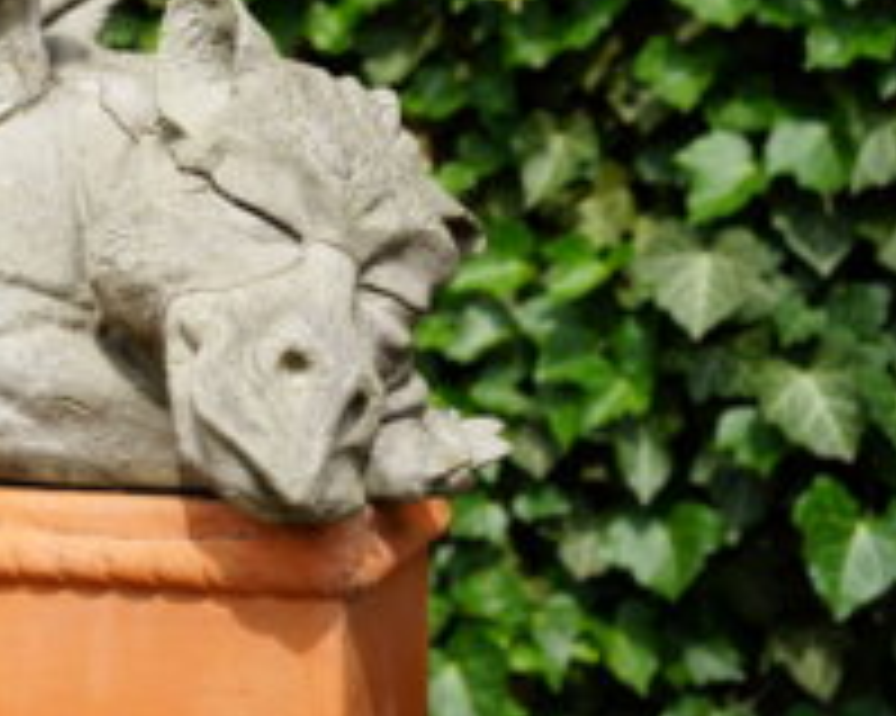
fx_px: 1749
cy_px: 169
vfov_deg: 22.9
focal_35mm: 66
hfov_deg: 27.7
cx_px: 95
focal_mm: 35
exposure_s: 1/250
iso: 100
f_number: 6.3
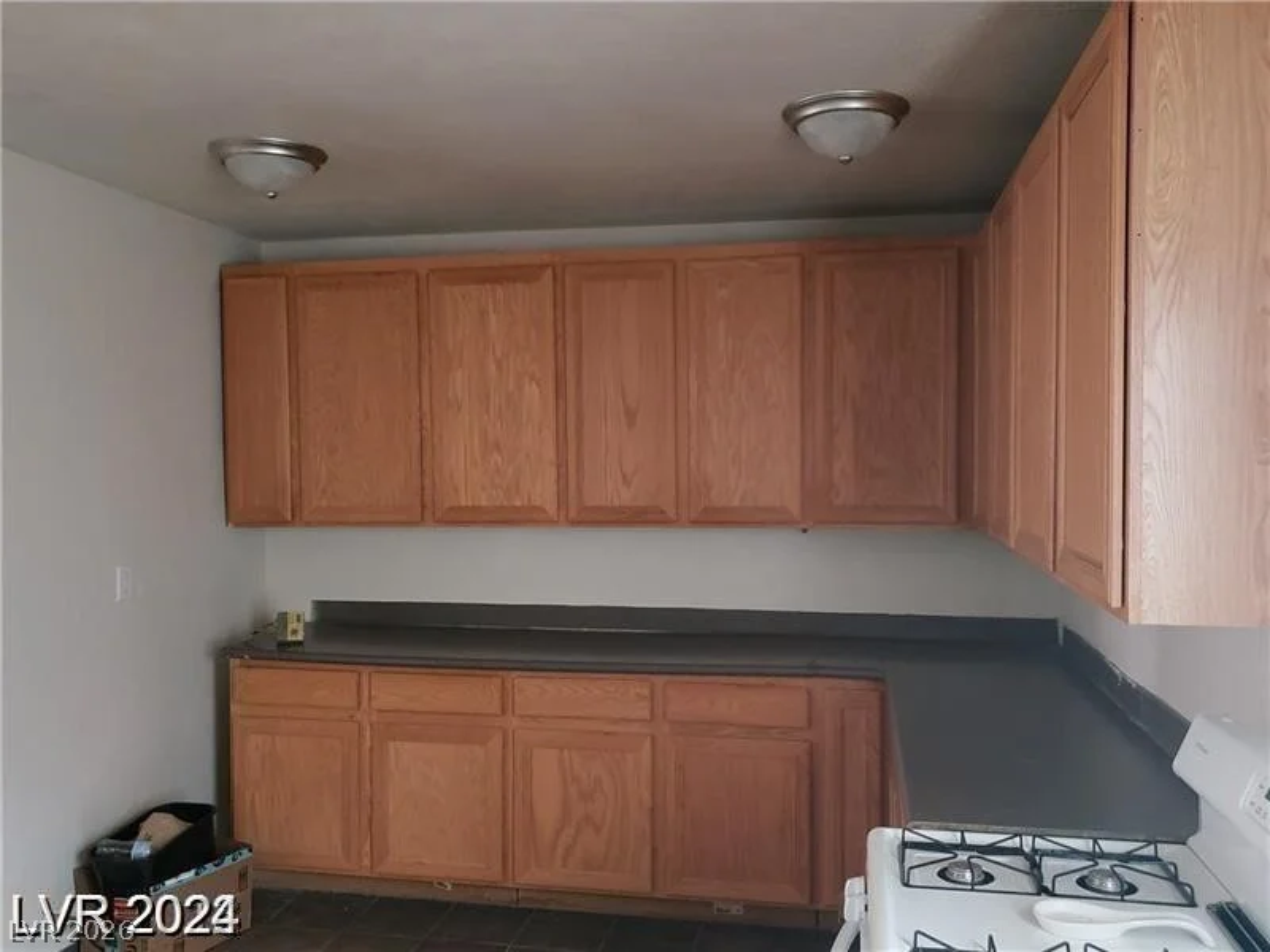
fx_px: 954
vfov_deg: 53.1
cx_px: 635
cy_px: 476
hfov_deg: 67.3
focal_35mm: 26
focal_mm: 4.3
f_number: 1.5
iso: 800
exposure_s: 1/29
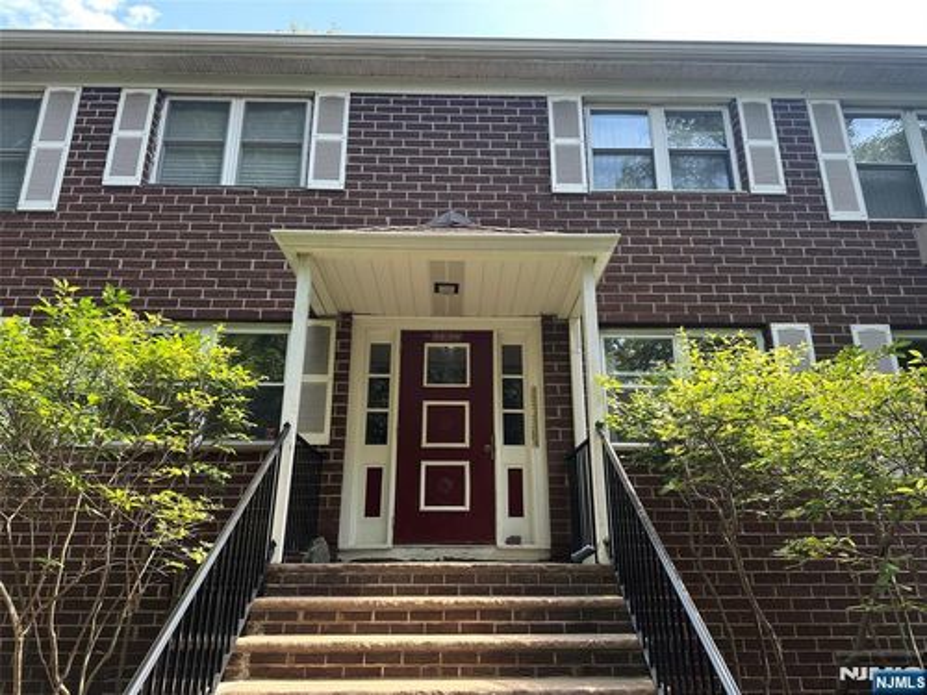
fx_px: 643
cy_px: 348
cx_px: 464
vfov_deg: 56.8
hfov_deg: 71.6
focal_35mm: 24
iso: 80
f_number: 1.78
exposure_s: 1/326
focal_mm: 6.86
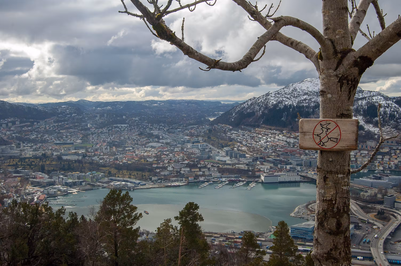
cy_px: 133
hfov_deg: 49.6
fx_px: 434
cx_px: 200
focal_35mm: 39
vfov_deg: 34.1
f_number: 11
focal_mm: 26
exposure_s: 1/500
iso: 400
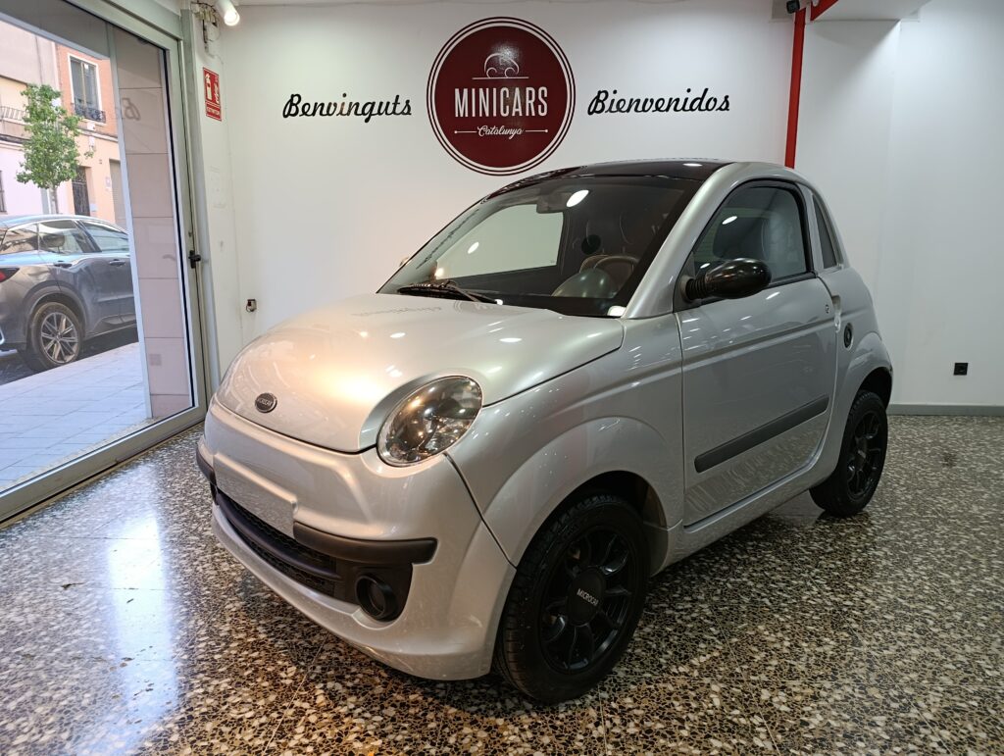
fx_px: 668
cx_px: 502
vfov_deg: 59.0
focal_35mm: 23
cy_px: 378
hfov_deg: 73.8
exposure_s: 1/100
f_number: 1.65
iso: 246
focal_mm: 6.11
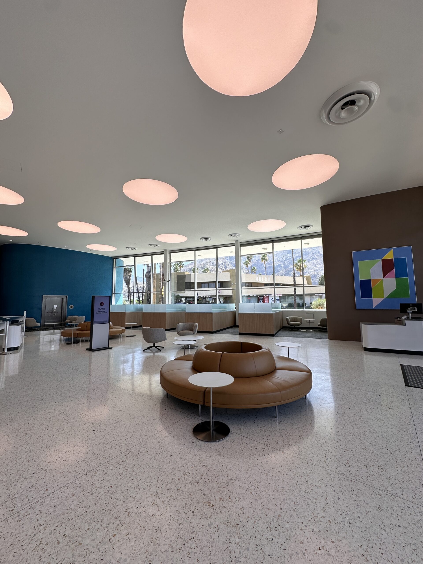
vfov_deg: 102.1
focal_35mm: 14
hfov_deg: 85.7
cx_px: 212
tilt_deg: +5.8
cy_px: 282
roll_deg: +0.2
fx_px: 228
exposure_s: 1/416
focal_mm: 2.22
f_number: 2.2
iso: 40
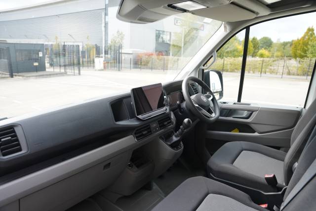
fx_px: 211
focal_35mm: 24
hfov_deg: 73.8
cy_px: 106
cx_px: 158
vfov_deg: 53.1
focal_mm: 24
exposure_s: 1/60
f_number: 4
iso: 200
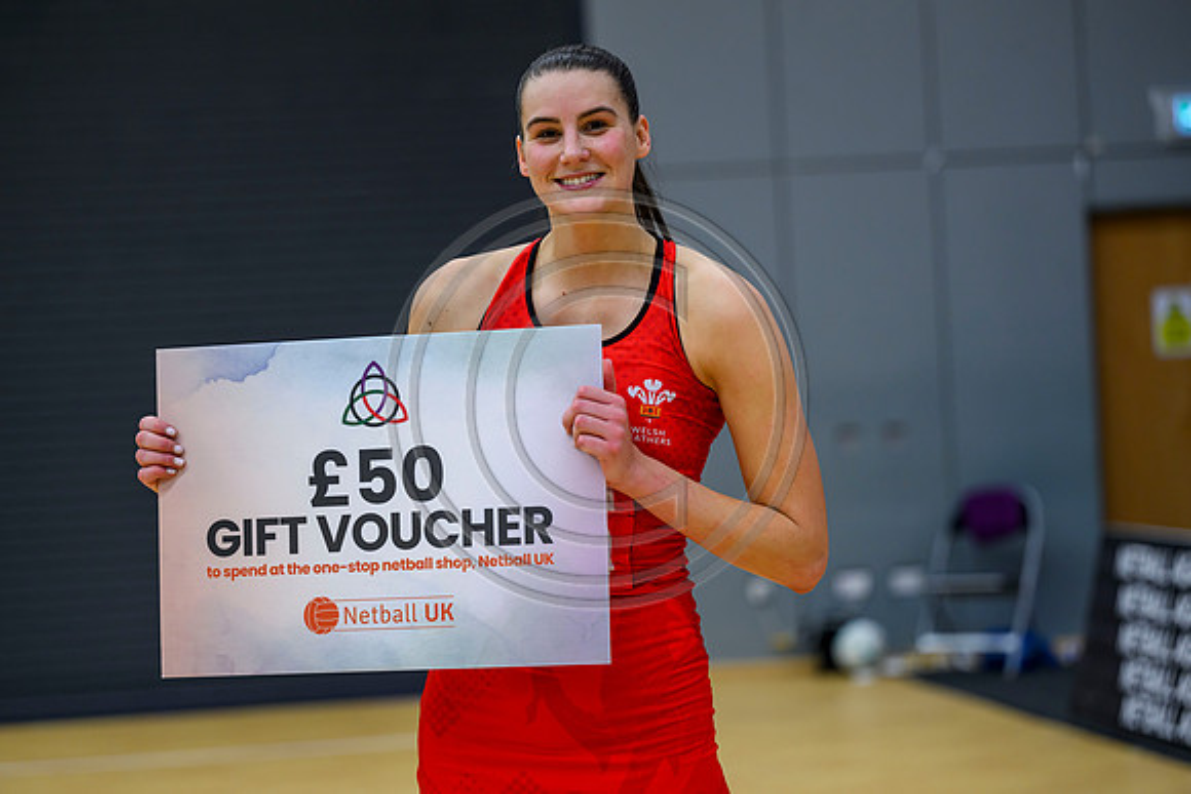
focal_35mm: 105
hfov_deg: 19.5
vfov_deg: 13.0
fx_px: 3474
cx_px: 596
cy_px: 397
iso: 1250
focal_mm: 105
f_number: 2.8
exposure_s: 1/400
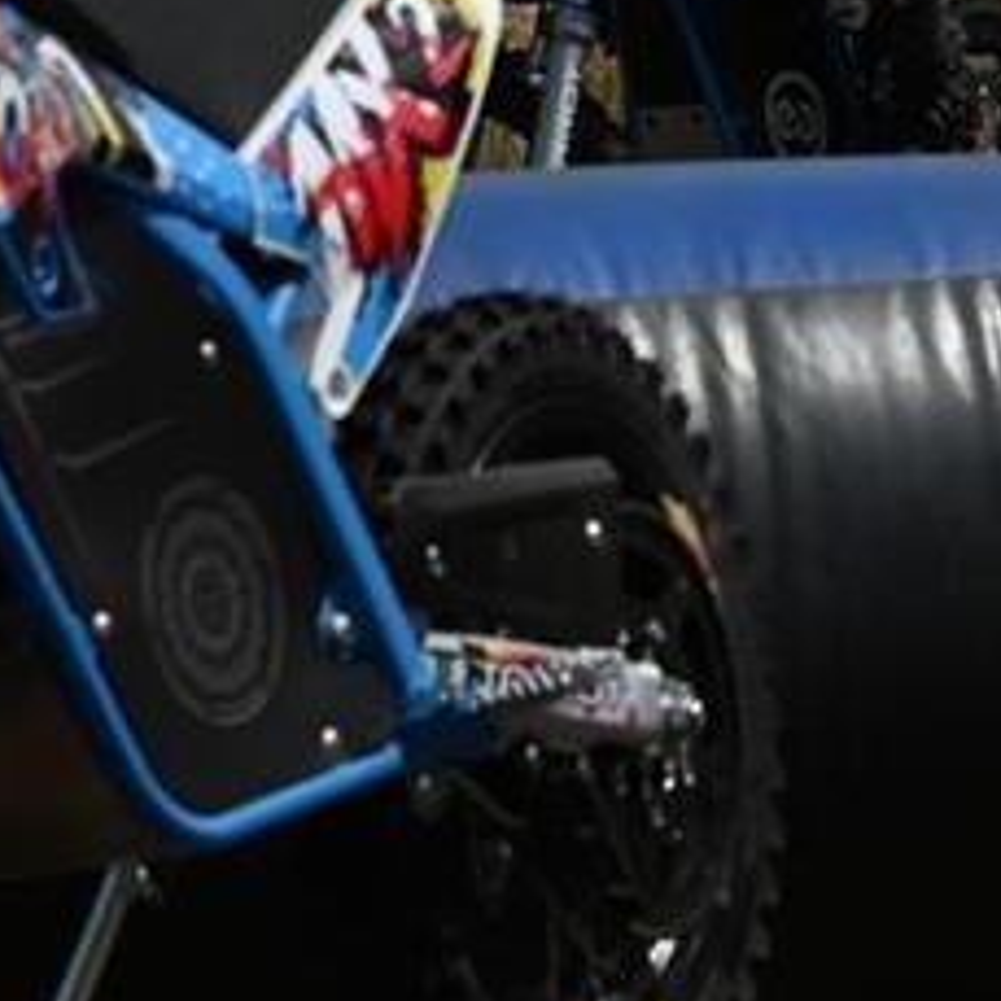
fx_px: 8408
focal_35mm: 257
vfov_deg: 6.7
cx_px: 1246
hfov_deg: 6.8
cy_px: -378
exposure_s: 1/2000
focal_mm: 70
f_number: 11
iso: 500
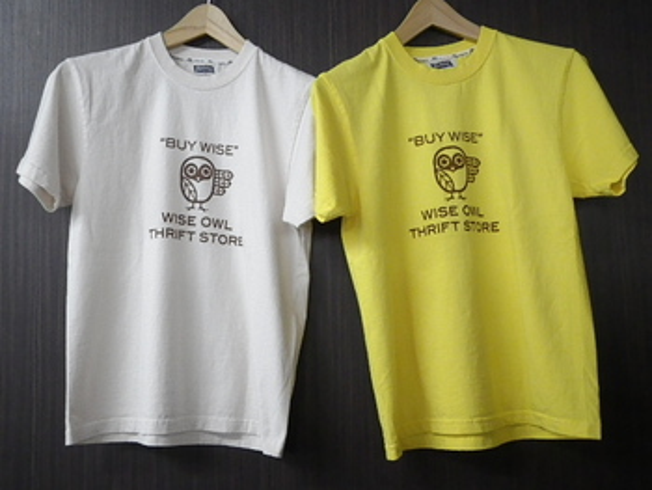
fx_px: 641
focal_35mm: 34
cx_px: 326
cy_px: 245
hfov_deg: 53.9
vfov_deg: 41.8
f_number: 3.8
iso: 800
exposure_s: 1/50
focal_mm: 6.1
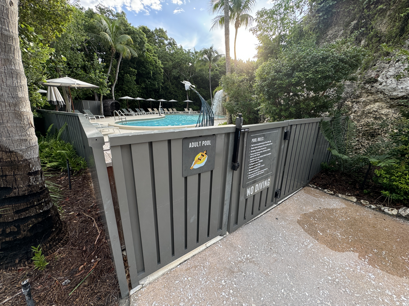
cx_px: 204
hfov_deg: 102.1
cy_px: 153
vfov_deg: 85.7
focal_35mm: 14
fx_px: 165
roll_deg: -1.0
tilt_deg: -16.6
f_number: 2.2
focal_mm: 2.22
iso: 40
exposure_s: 1/173
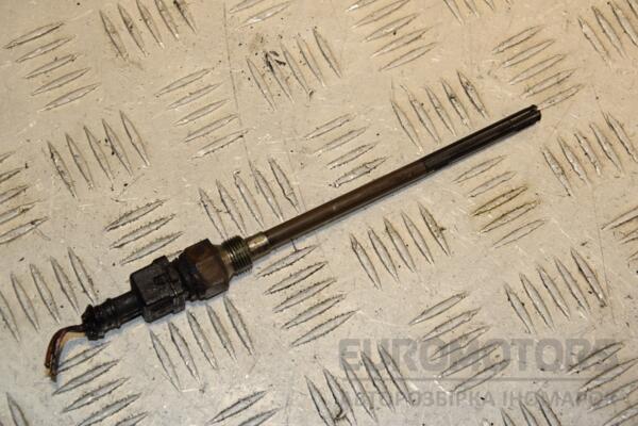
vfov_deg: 17.5
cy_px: 213
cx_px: 319
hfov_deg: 26.0
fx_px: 1382
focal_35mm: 78
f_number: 10
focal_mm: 52
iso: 800
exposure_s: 1/200
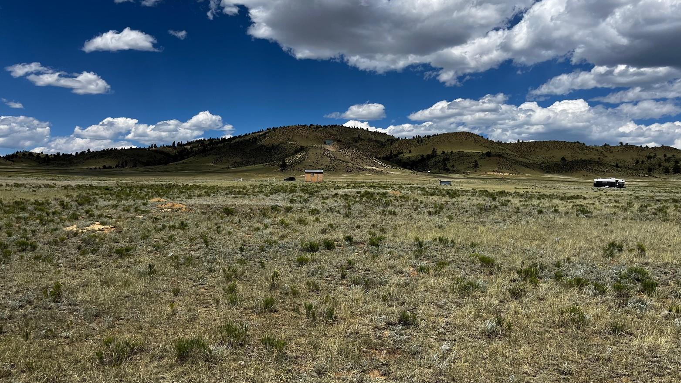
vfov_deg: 40.1
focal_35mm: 29
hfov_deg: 66.1
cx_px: 342
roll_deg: -1.6
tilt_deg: +2.4
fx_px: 524
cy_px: 176
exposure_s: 1/6897
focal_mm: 5.1
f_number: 1.6
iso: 50
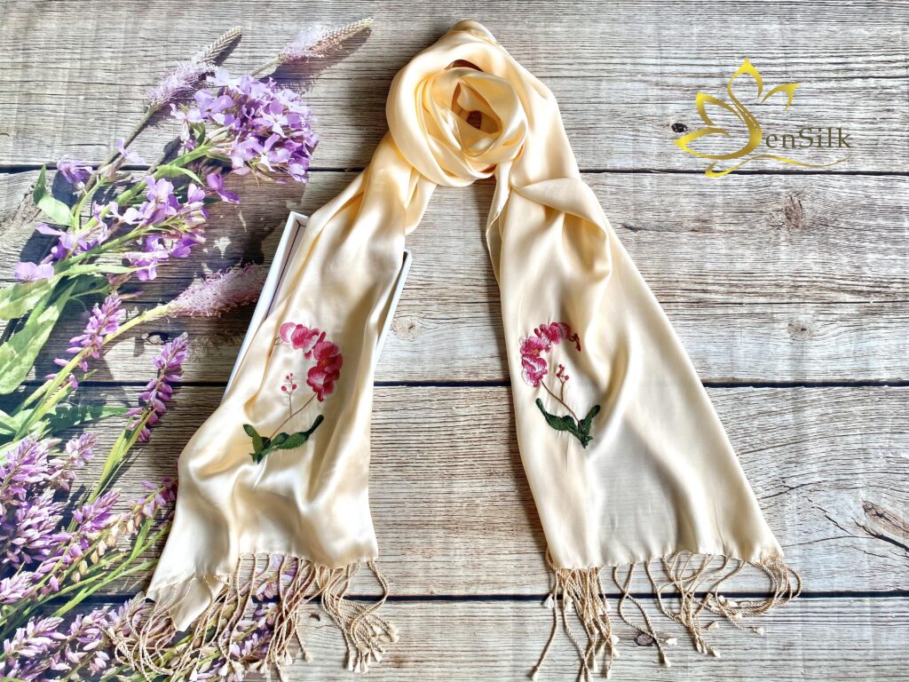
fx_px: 683
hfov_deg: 67.3
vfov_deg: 53.1
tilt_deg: -83.7
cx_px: 454
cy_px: 341
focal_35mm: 26
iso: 32
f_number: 1.8
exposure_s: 1/317
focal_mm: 4.25
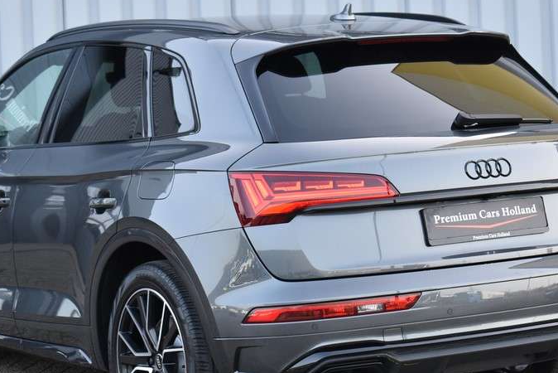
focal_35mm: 114
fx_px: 1768
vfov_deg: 12.0
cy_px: 208
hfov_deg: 17.9
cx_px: 255
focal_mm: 50
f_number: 6.3
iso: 400
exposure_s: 1/160
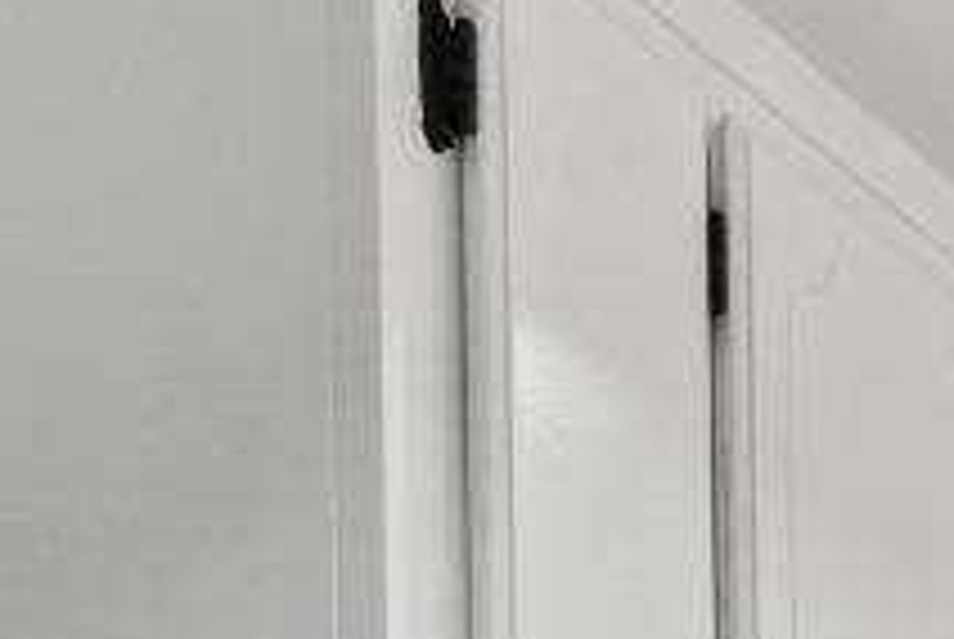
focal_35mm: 106
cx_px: 2866
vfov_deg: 10.1
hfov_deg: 11.3
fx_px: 2813
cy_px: 1840
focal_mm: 10
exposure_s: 1/10
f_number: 7.1
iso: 500
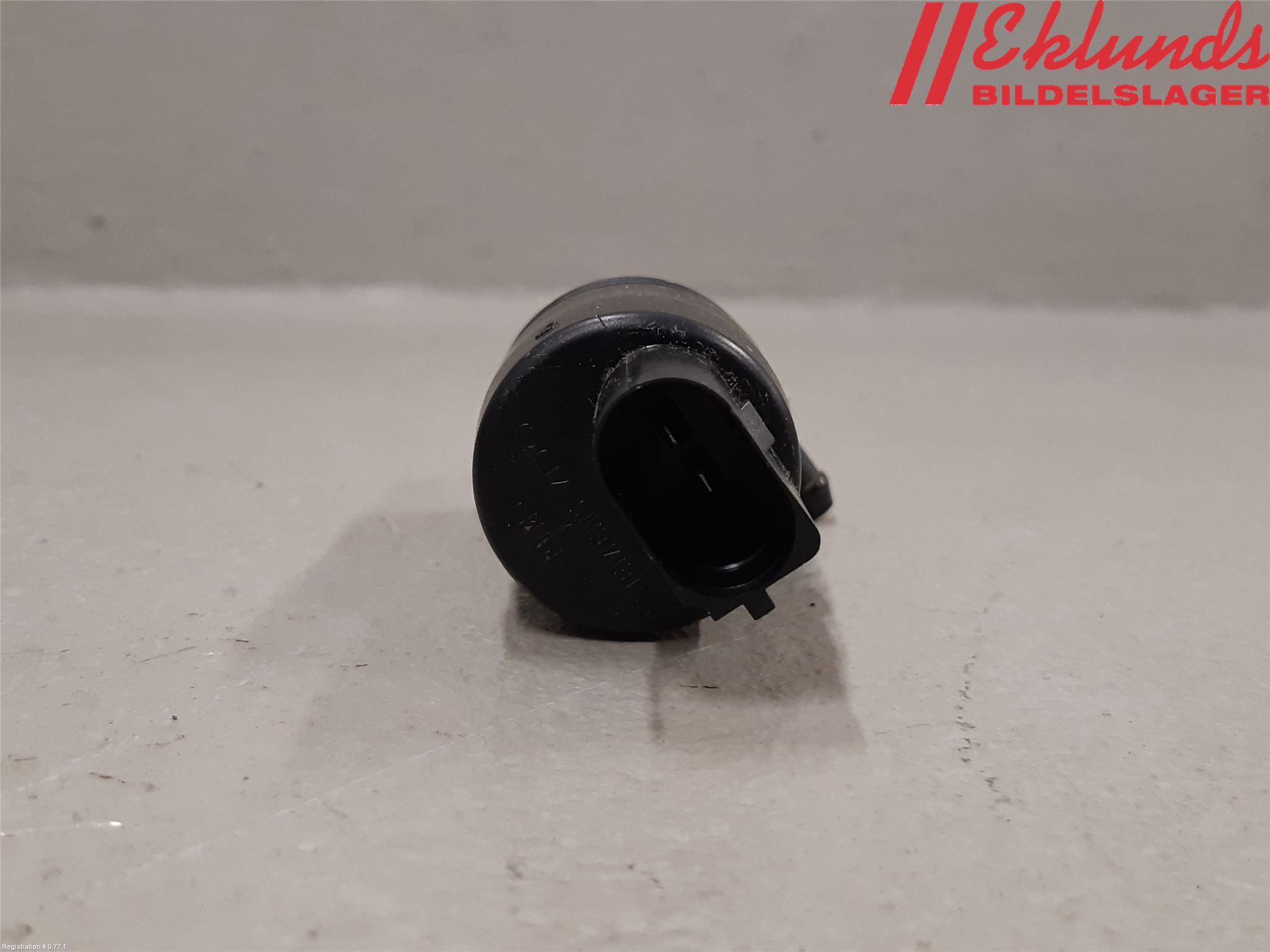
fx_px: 954
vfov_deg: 53.1
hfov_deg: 67.3
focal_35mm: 26
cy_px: 476
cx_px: 635
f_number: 1.7
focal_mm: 3.93
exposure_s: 1/50
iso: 125
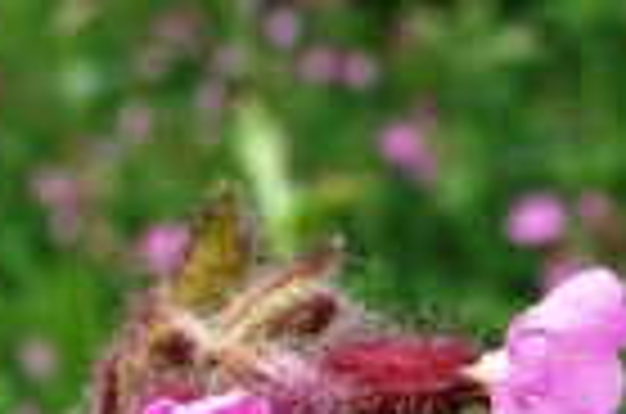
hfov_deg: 12.7
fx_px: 2759
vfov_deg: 8.5
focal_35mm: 159
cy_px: 410
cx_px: -83
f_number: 8
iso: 100
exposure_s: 1/50
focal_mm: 18.21
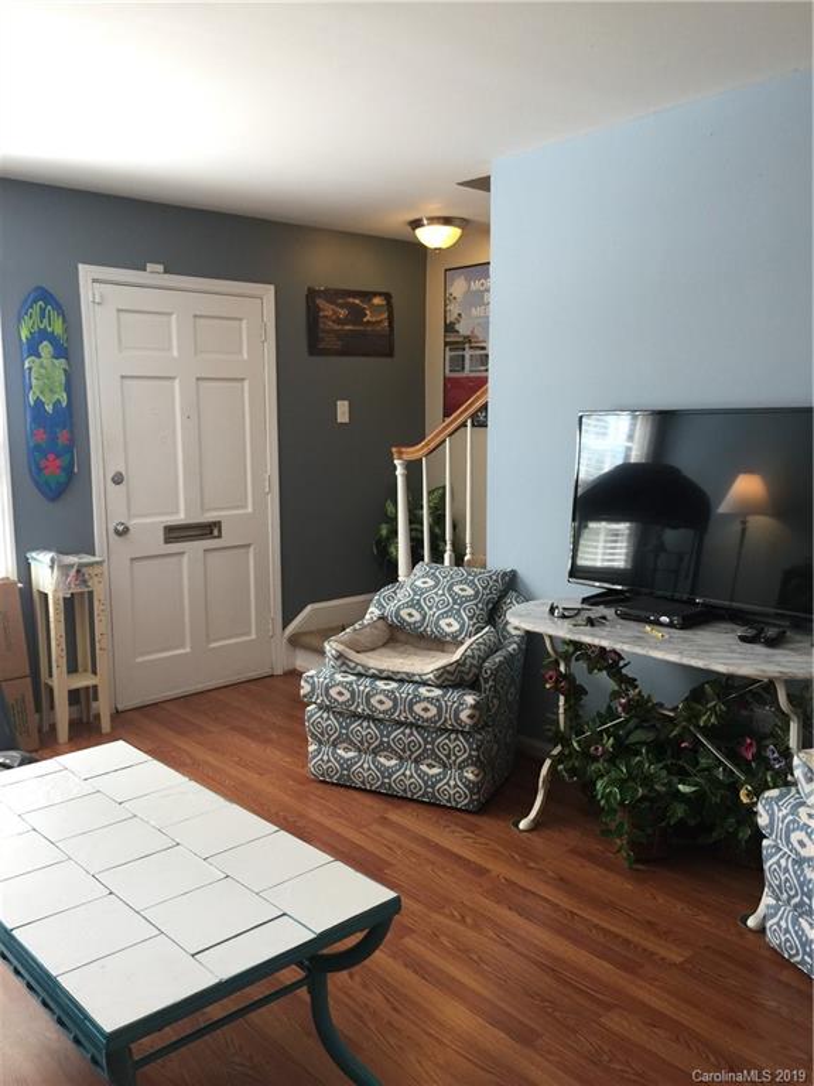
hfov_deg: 48.2
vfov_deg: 61.7
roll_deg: +0.4
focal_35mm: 29
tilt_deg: -5.3
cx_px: 407
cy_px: 543
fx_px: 909
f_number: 2.2
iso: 32
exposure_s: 1/30
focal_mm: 4.15
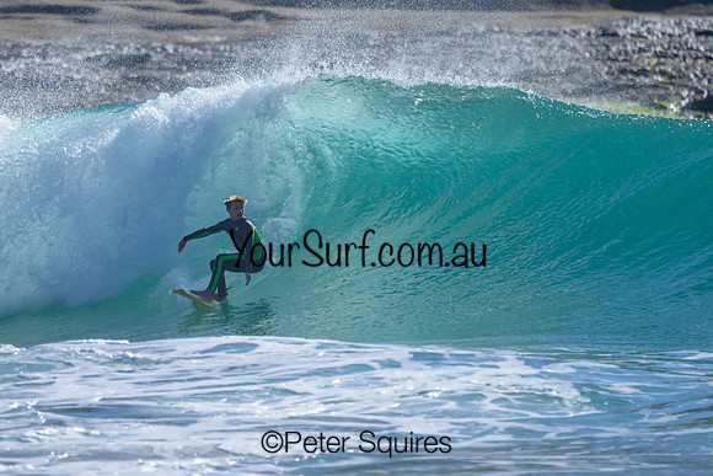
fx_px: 21710
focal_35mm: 1096
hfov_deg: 1.9
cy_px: 197
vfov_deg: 1.3
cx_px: 351
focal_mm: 800
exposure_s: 1/2000
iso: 2200
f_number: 6.3
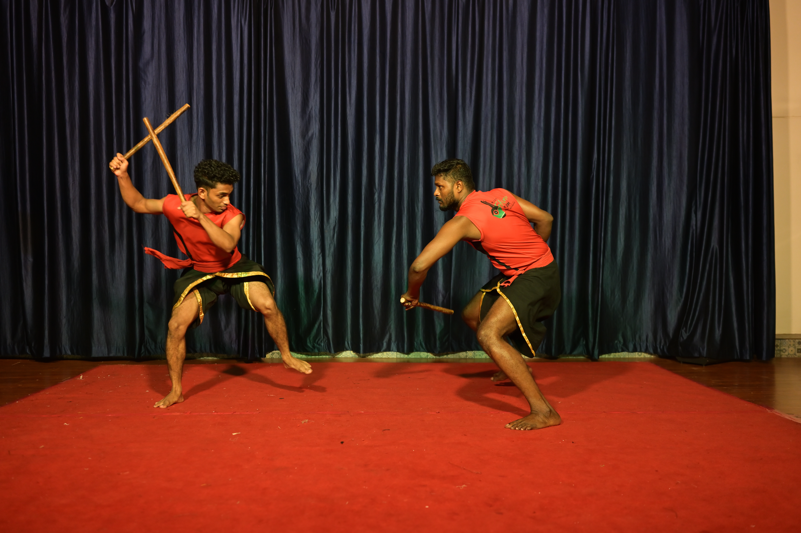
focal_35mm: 35
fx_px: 778
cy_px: 266
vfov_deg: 37.8
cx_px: 400
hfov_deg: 54.5
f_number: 2.2
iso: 1250
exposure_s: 1/640
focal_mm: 35
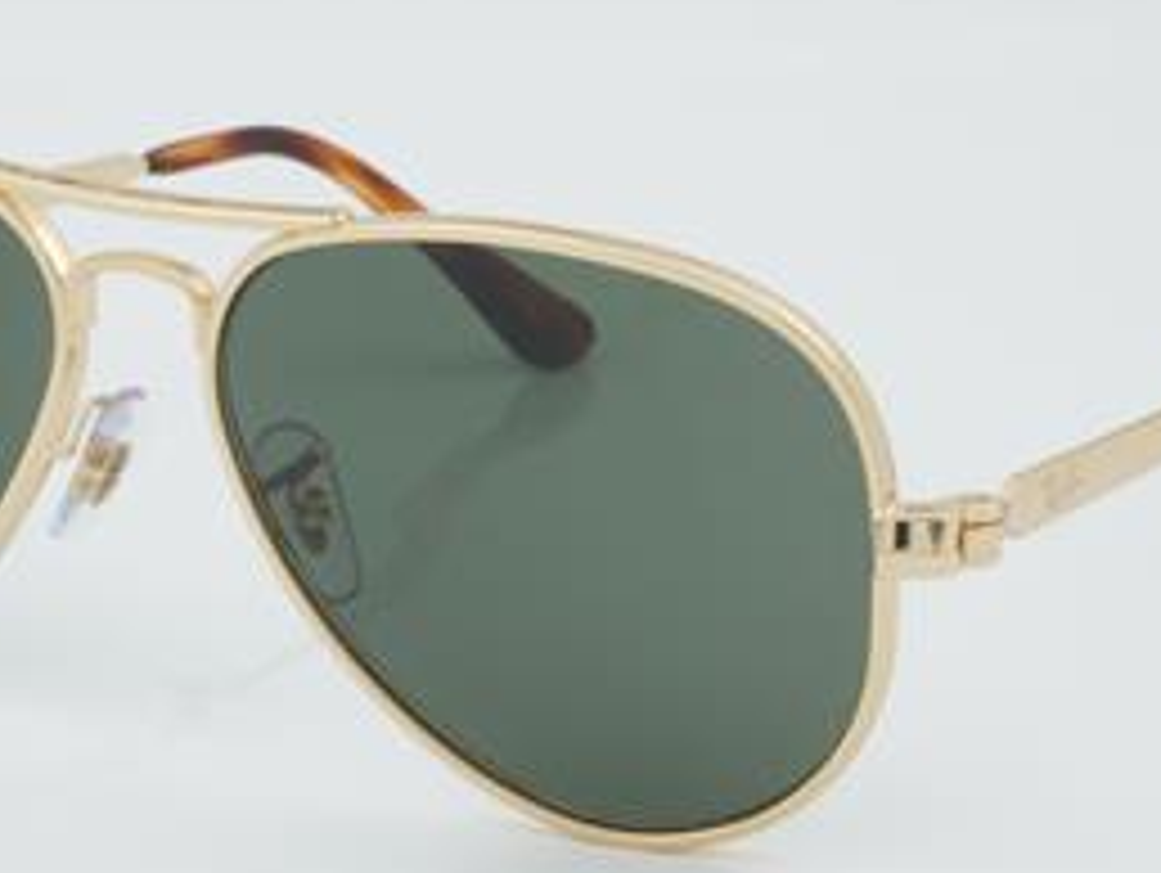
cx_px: 536
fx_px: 4121
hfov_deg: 16.0
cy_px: 495
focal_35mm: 123
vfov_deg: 12.1
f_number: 32
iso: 100
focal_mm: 55
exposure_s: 1/3
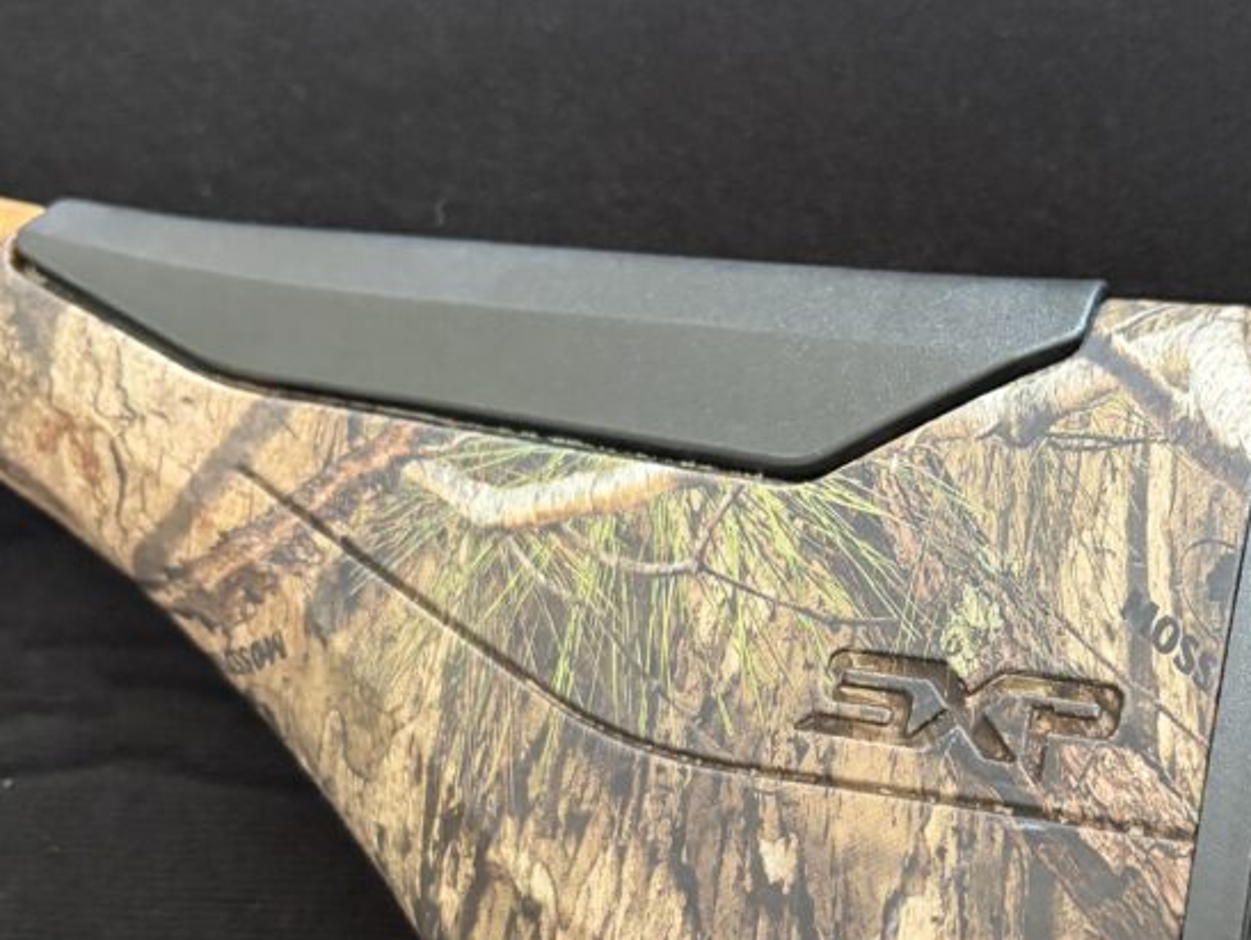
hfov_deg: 47.6
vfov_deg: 37.6
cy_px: 556
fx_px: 1374
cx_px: 897
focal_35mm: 38
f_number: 1.6
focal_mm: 5.96
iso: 400
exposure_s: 1/60
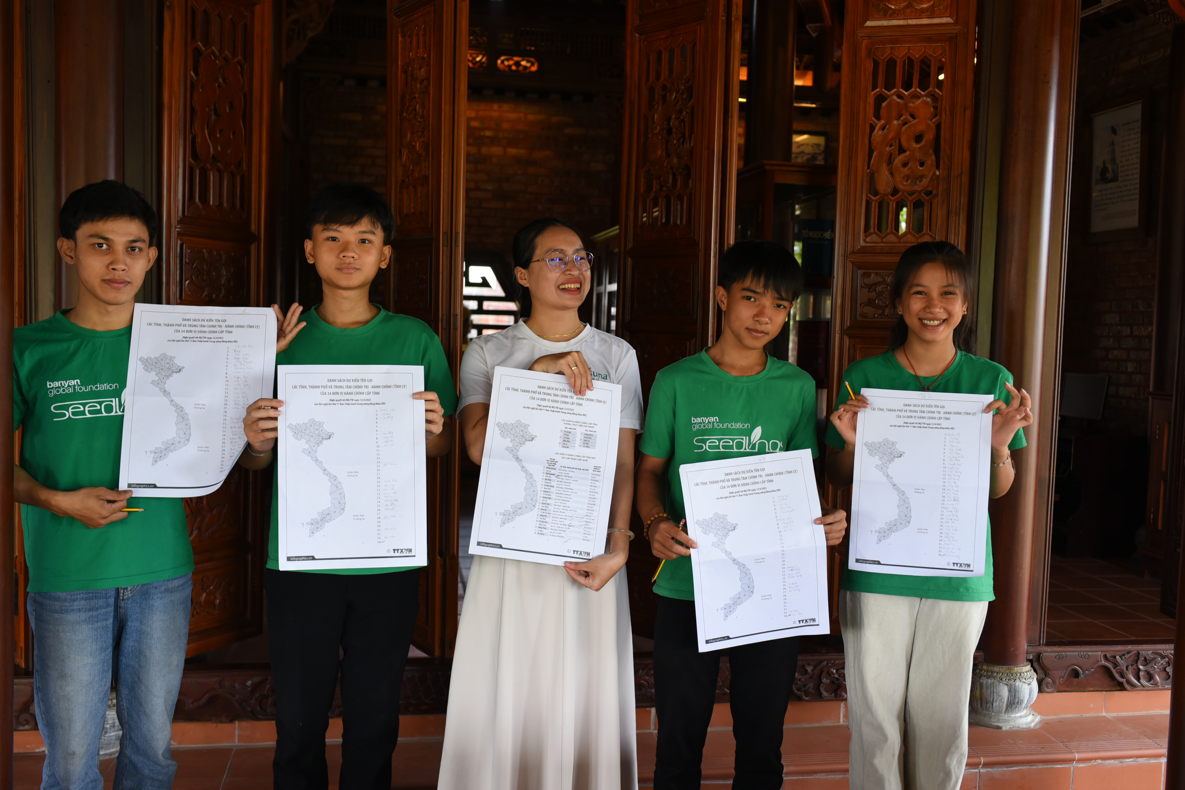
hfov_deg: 54.4
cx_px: 592
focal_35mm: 35
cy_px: 395
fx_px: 1152
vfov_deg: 37.9
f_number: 4
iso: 640
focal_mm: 35
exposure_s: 1/200
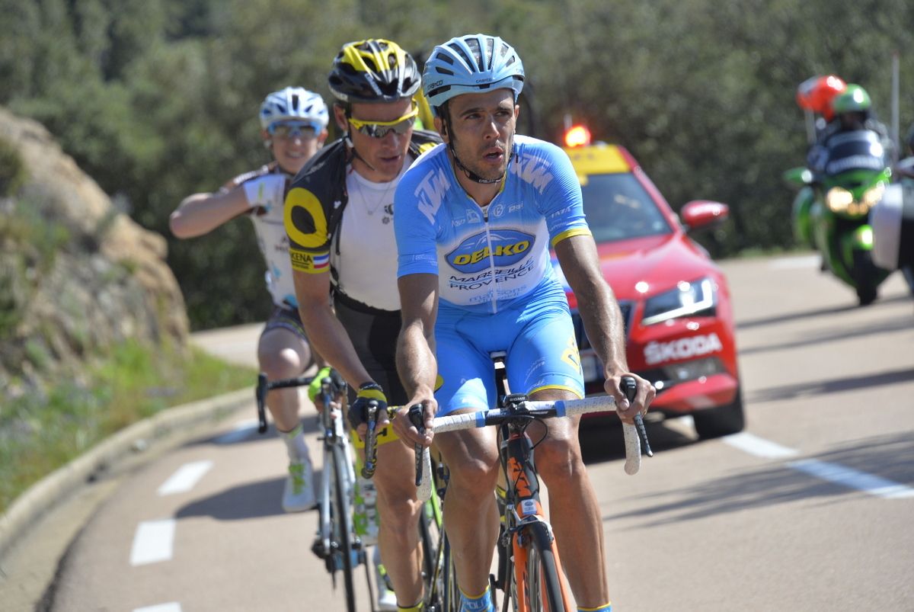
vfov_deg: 4.6
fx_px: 7625
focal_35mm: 300
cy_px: 306
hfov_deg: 6.9
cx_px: 457
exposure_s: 1/1000
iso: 500
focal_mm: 300
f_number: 10
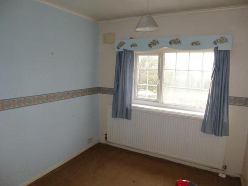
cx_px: 124
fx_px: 172
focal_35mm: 24
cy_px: 93
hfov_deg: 71.6
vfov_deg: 56.8
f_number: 2.8
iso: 320
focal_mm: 4.3
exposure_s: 1/60
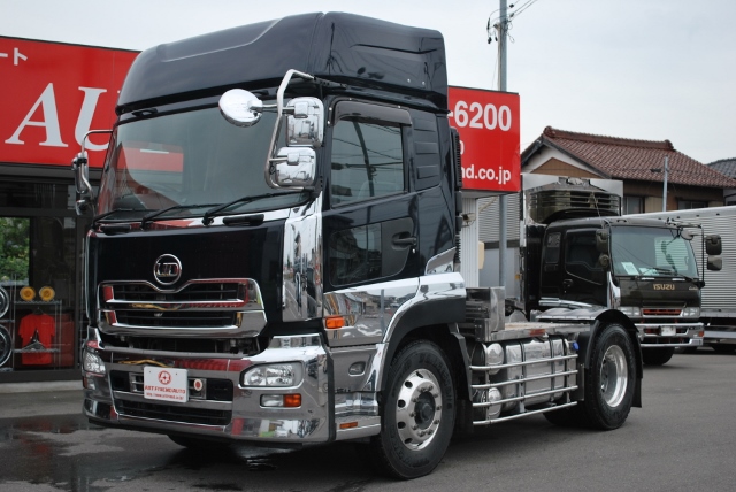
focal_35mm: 51
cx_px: 368
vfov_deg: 26.5
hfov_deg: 38.8
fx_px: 1044
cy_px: 246
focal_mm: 34
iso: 180
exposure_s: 1/500
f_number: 5
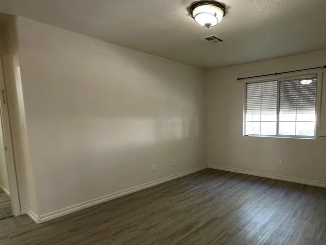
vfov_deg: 60.8
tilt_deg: -5.9
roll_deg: +0.2
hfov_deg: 73.9
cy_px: 141
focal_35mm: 22
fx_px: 207
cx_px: 220
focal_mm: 2.22
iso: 160
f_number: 2.2
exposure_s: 1/60
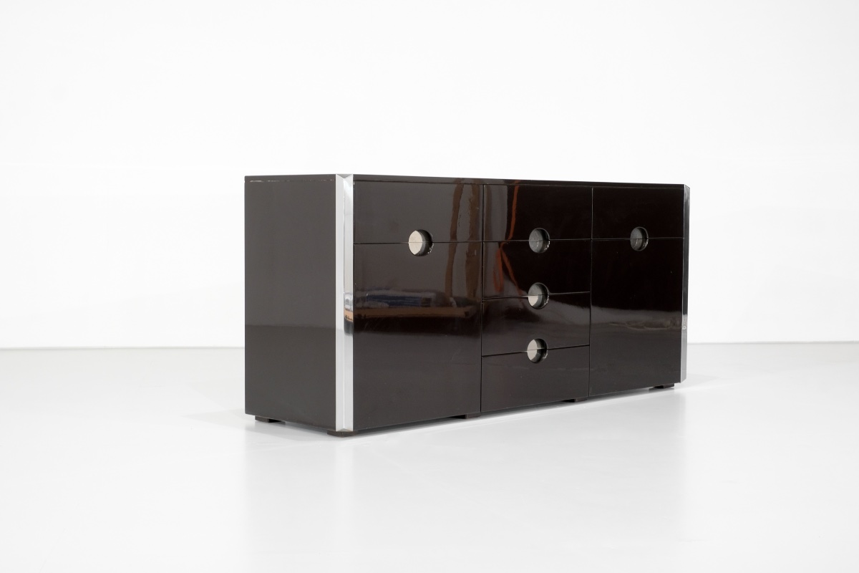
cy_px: 286
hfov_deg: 37.5
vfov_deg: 25.5
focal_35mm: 53
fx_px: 1265
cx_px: 430
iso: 800
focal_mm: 35
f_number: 8
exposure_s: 1/20
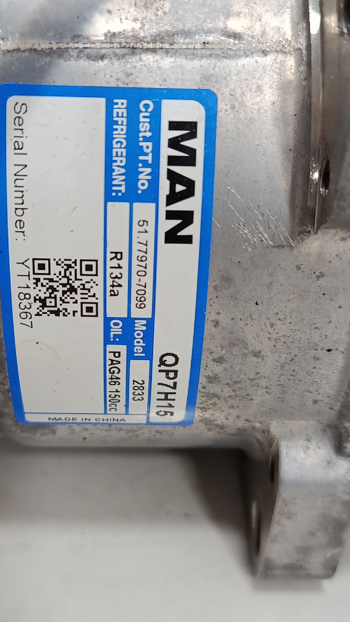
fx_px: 709
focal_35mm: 43
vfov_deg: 47.4
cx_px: 136
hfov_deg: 27.6
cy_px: 308
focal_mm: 5.24
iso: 779
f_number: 1.7
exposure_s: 1/50
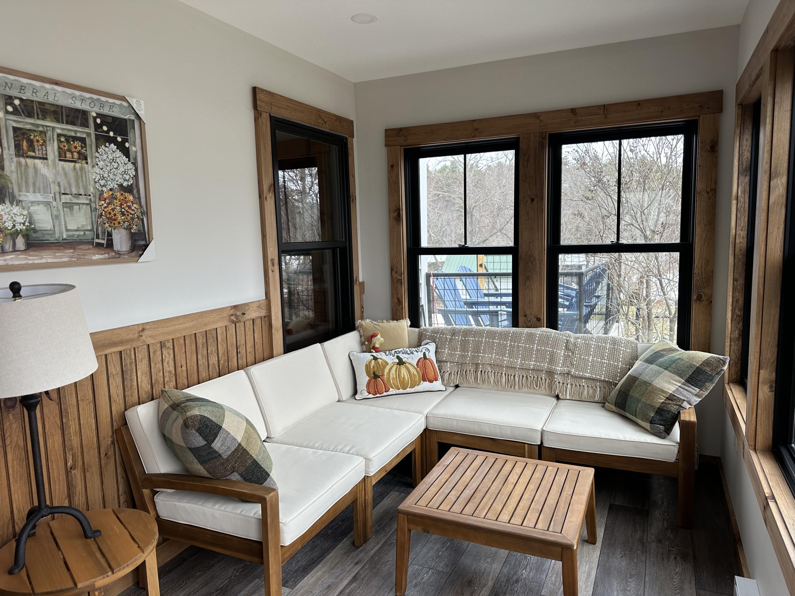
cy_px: 298
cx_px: 398
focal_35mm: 24
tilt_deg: -6.7
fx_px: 551
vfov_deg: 56.8
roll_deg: +2.4
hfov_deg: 71.6
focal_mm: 6.86
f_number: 1.78
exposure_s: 1/121
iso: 100
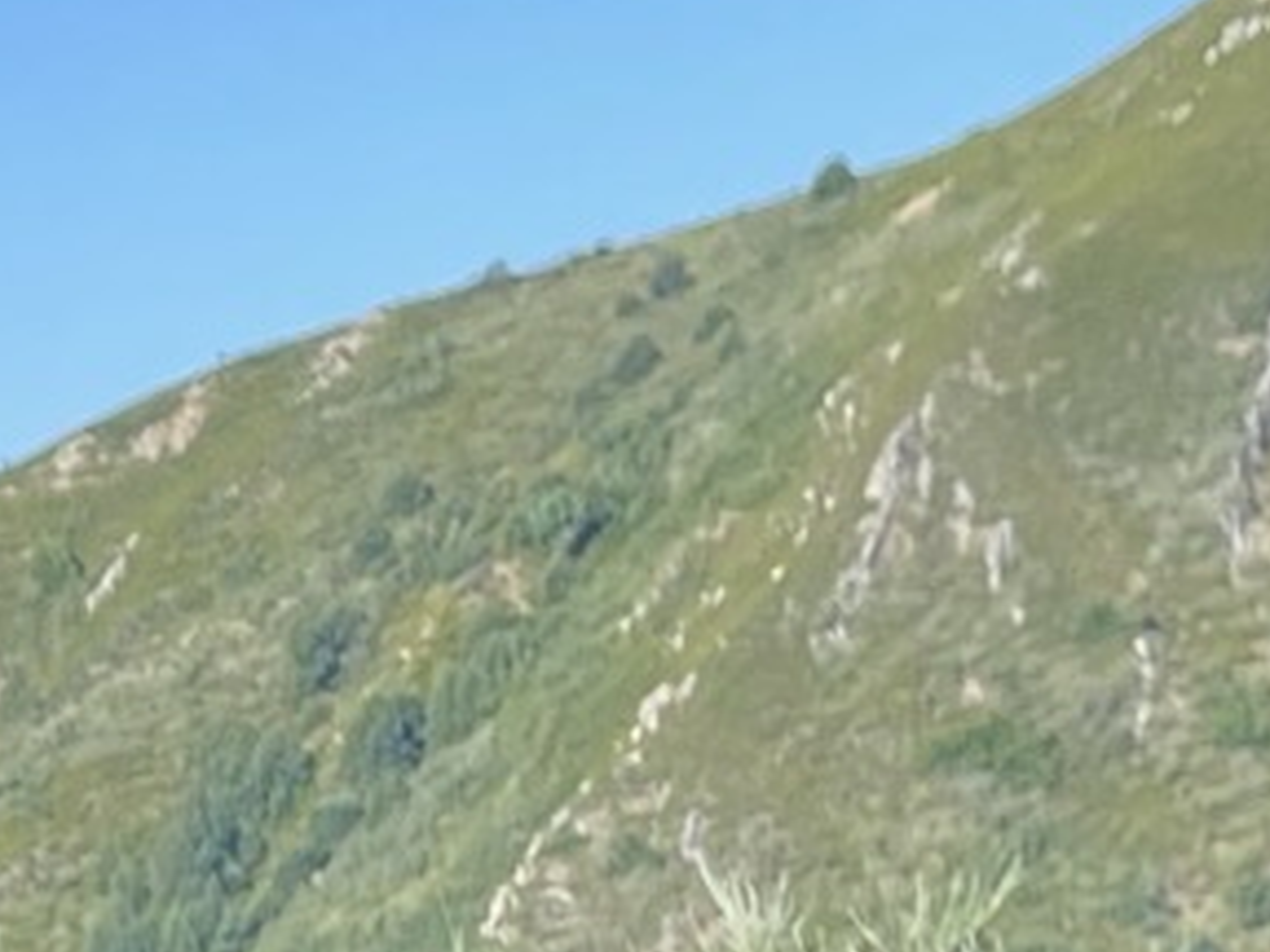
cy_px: 2332
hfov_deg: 9.6
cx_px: -1680
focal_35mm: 185
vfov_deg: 7.5
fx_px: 6787
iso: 32
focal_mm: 4.2
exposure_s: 1/1147
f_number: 1.6
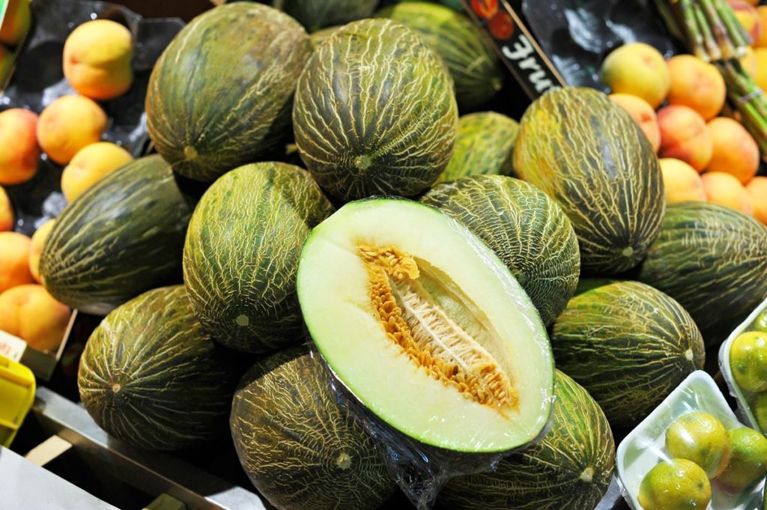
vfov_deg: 26.9
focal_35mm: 50
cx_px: 384
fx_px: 1064
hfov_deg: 39.6
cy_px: 255
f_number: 2.8
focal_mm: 50
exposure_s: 1/200
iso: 400
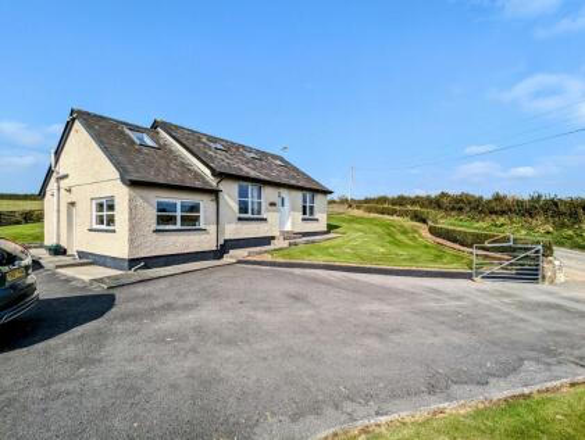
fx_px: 271
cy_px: 220
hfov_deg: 94.4
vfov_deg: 78.2
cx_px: 292
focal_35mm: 16
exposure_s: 1/1686
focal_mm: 2.35
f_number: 2.2
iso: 50
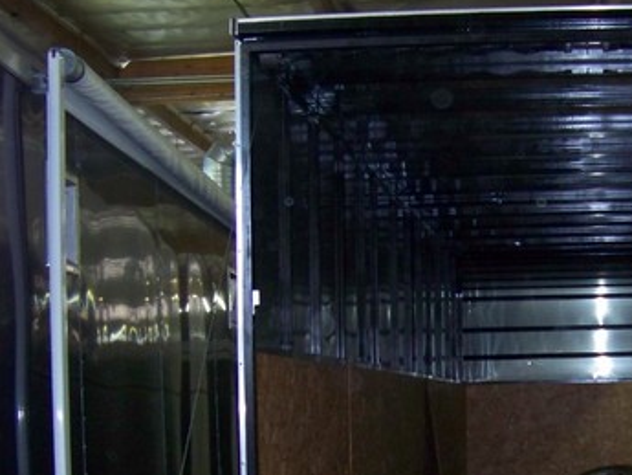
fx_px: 1333
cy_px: 456
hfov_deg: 25.6
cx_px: 597
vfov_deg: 19.7
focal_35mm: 73
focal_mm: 5.85
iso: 200
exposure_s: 1/30
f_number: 2.8
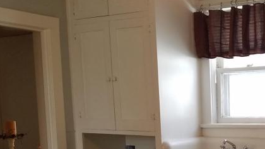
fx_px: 485
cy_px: 179
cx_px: 250
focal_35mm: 69
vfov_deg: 16.7
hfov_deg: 29.1
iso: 100
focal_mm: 4.2
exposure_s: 1/120
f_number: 1.7
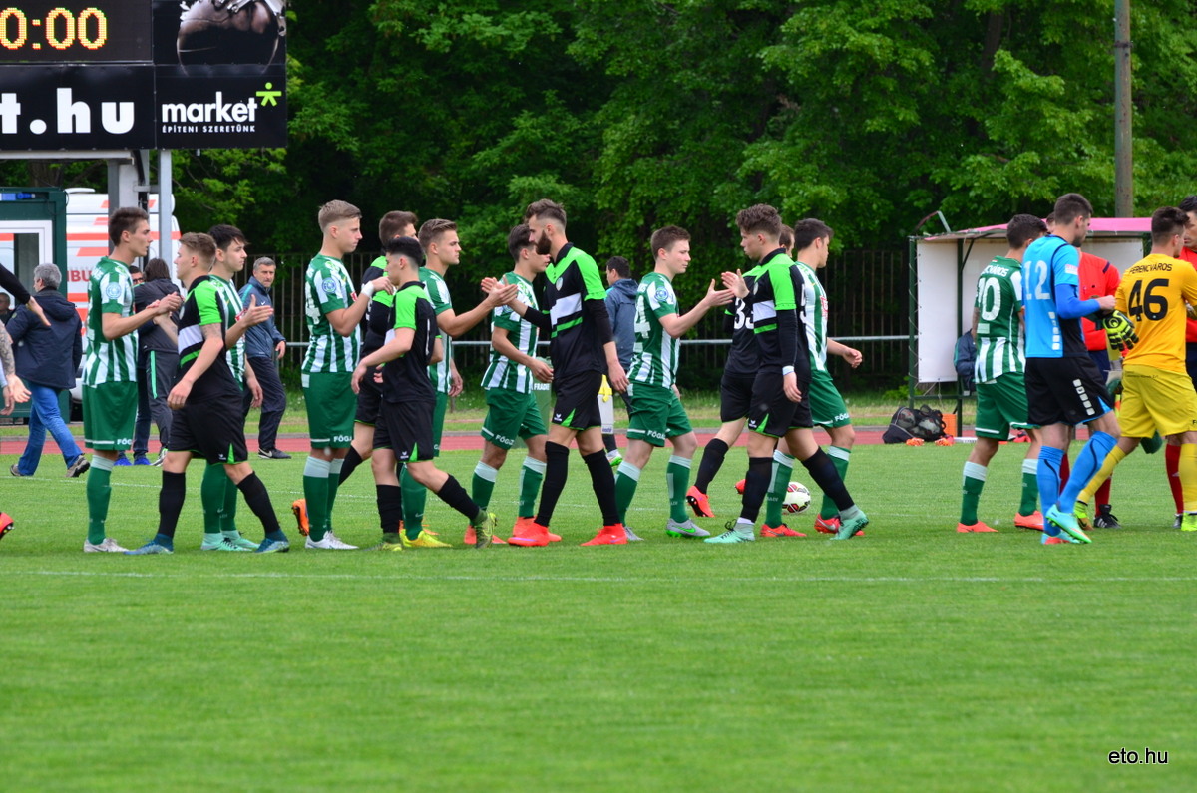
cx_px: 598
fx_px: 9706
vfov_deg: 4.7
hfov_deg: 7.1
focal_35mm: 292
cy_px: 396
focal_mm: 195
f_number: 5.6
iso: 500
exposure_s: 1/500
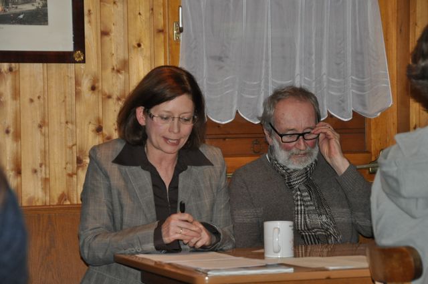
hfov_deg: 17.1
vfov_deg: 11.4
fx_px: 1425
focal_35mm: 120
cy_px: 142
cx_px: 214
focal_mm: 80
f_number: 5.3
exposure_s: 1/60
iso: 800
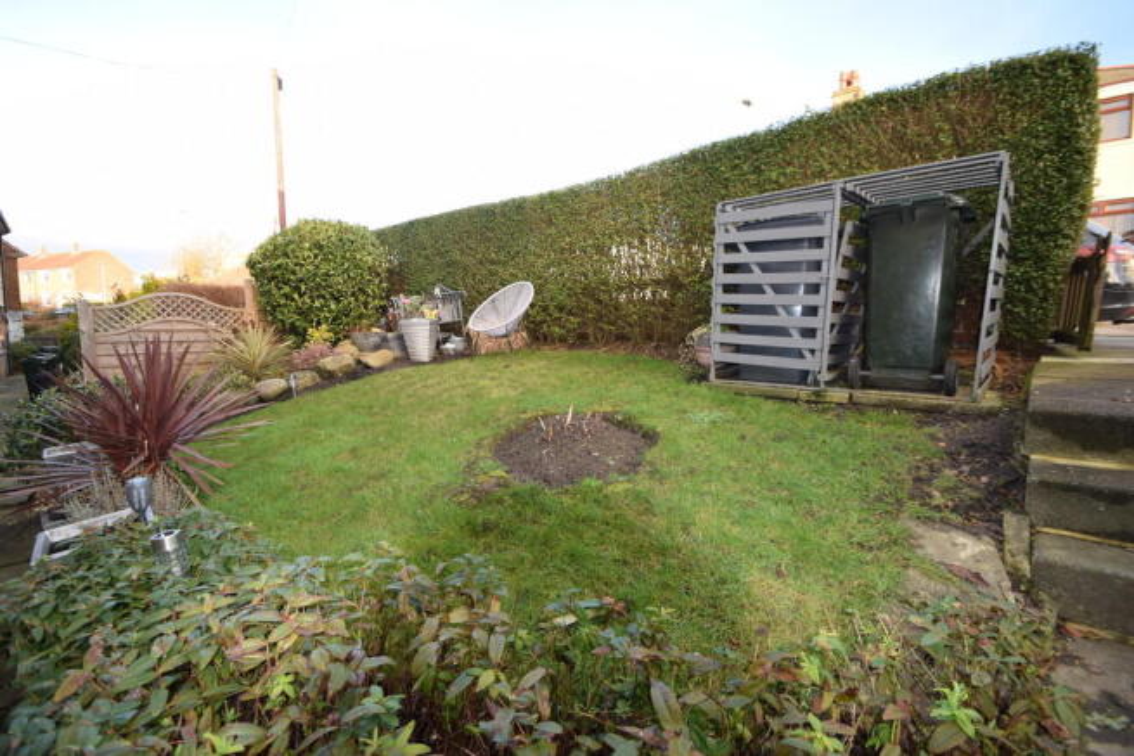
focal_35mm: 15
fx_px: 473
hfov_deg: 100.4
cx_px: 567
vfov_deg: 77.4
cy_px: 378
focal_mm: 10
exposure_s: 1/125
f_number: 5.6
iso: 400
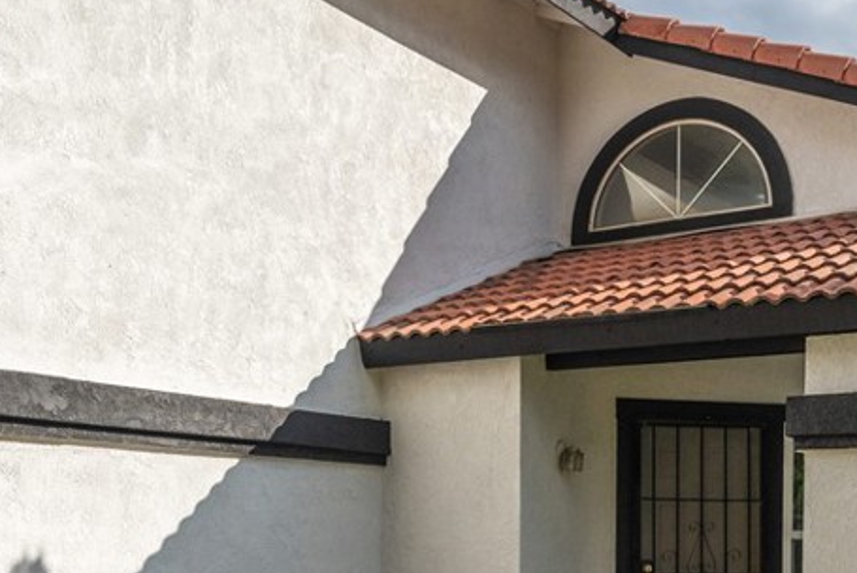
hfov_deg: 36.8
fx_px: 1286
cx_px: 501
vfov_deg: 24.1
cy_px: 563
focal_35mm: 54
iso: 1250
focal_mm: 24
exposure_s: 1/8000
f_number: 7.1
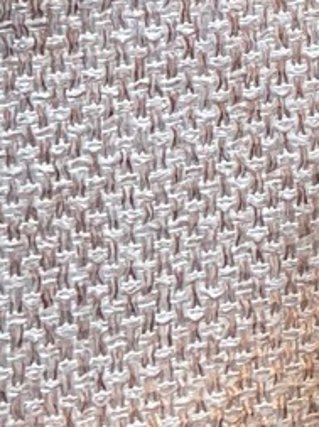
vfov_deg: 9.5
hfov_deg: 6.7
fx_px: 2439
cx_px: 979
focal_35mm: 198
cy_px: -346
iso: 100
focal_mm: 5.1
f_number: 1.6
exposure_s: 1/117
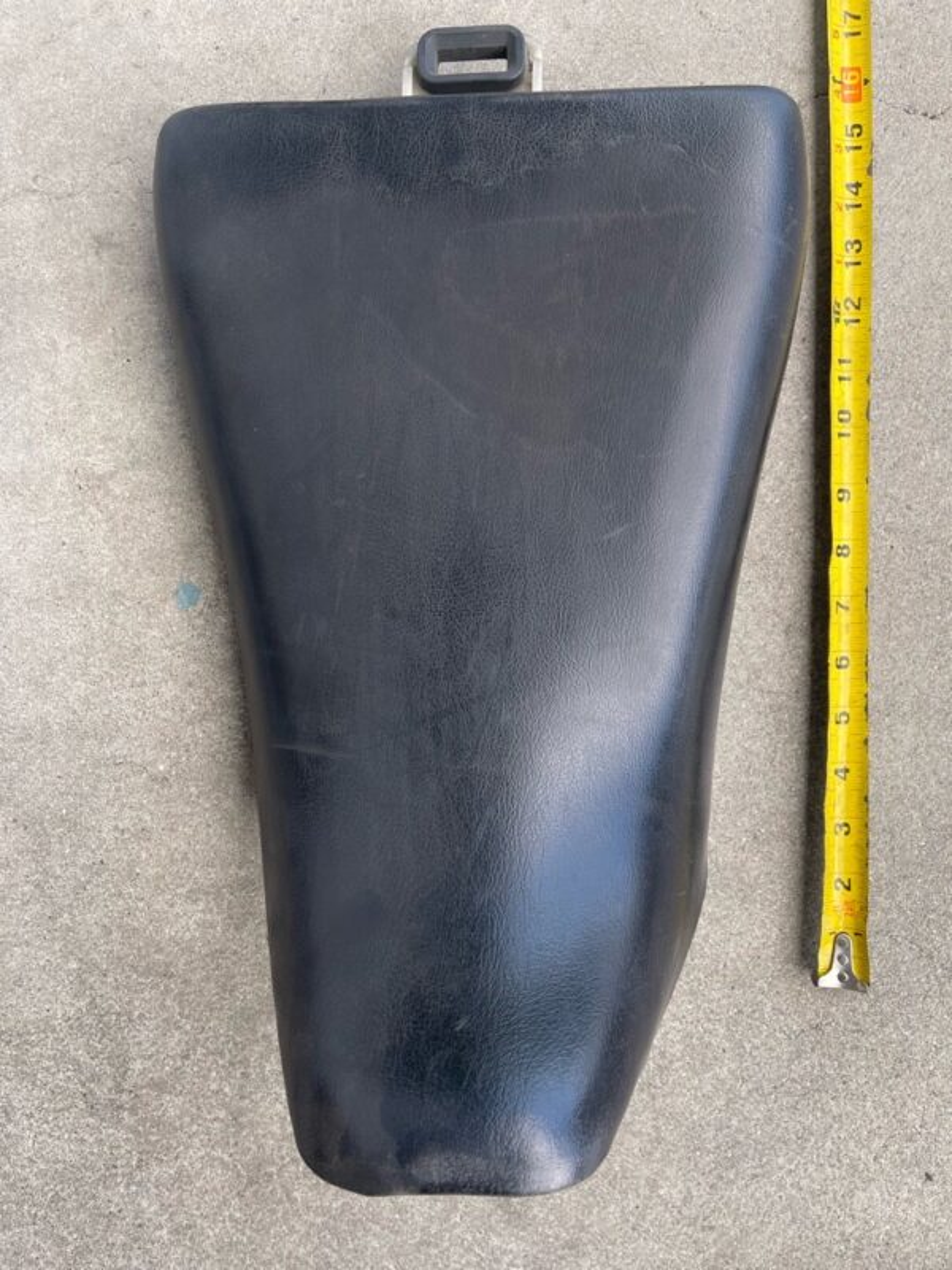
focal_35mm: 26
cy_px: 635
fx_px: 953
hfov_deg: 53.1
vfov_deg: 67.3
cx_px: 476
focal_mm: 5.1
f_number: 1.6
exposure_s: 1/237
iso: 32
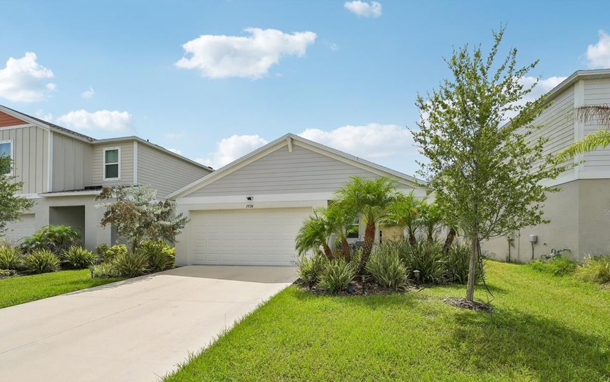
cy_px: 212
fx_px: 249
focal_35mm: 15
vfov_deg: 74.6
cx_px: 319
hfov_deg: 101.4
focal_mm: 14
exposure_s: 1/1600
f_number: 8
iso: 400
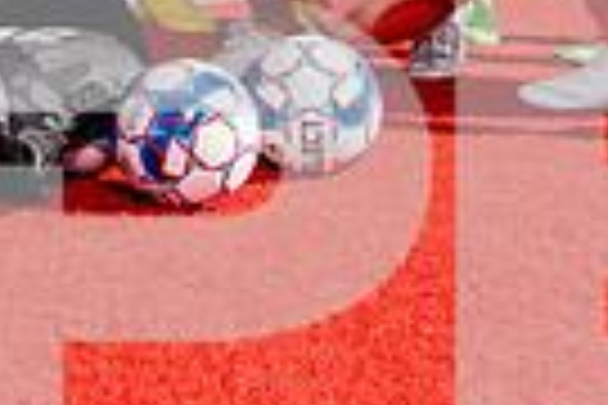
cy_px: -317
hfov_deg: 15.7
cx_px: -158
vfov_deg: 10.3
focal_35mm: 125
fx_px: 2111
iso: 100
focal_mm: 29
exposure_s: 1/250
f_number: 7.1
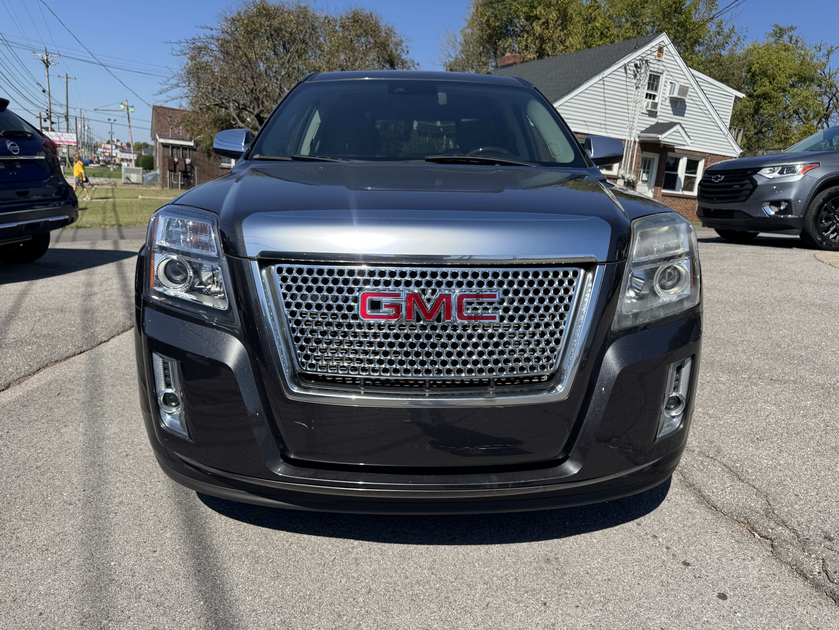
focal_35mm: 24
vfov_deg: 56.8
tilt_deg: -14.1
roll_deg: -5.2
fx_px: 582
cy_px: 315
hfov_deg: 71.6
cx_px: 420
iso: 80
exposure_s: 1/4049
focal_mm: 6.76
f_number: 1.78
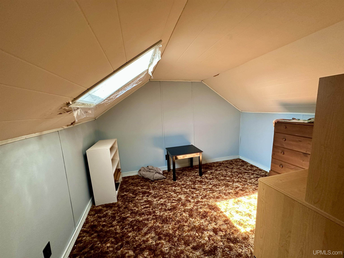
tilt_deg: -9.1
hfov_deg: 102.1
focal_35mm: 14
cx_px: 172
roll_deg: +1.5
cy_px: 129
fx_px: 139
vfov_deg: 85.7
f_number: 2.2
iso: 320
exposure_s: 1/120
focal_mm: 2.22
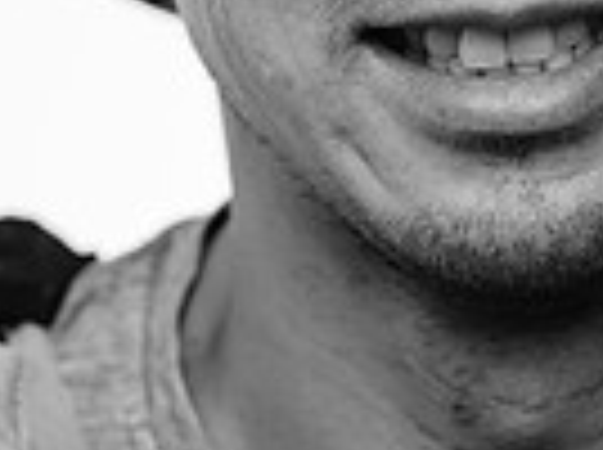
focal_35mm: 298
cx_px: 482
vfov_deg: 5.0
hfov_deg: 6.7
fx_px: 5182
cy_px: 22
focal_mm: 92
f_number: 4
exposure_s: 1/250
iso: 100
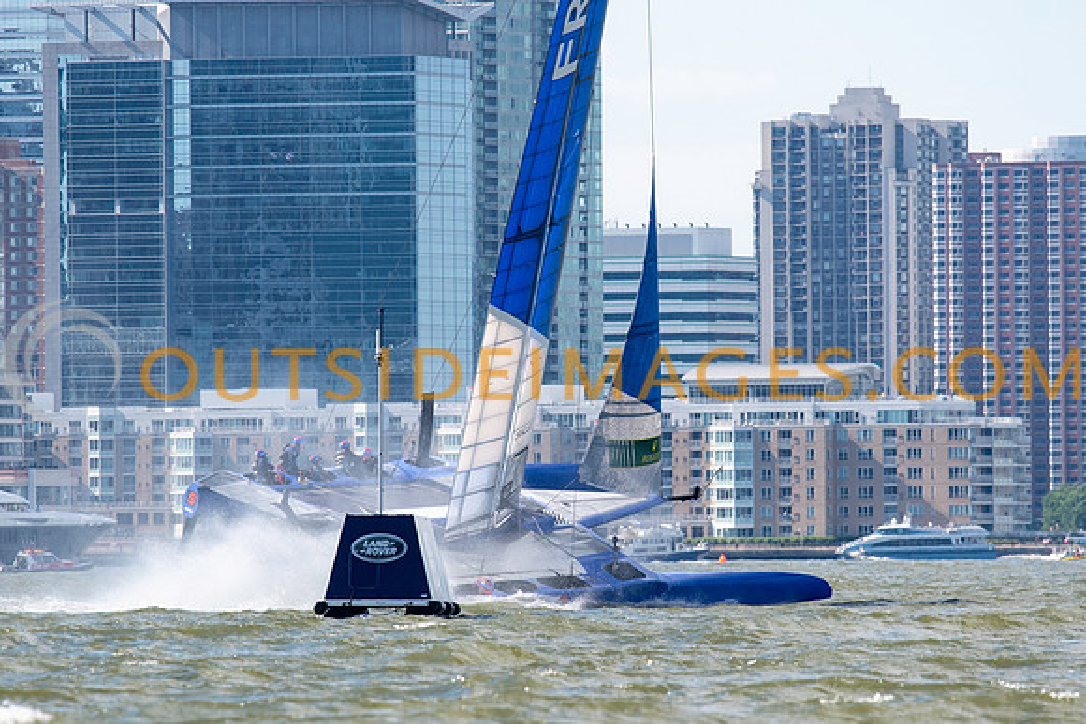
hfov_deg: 3.9
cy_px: 404
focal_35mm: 526
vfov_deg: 2.6
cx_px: 543
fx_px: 15868
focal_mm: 300
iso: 640
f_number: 5.6
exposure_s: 1/3200
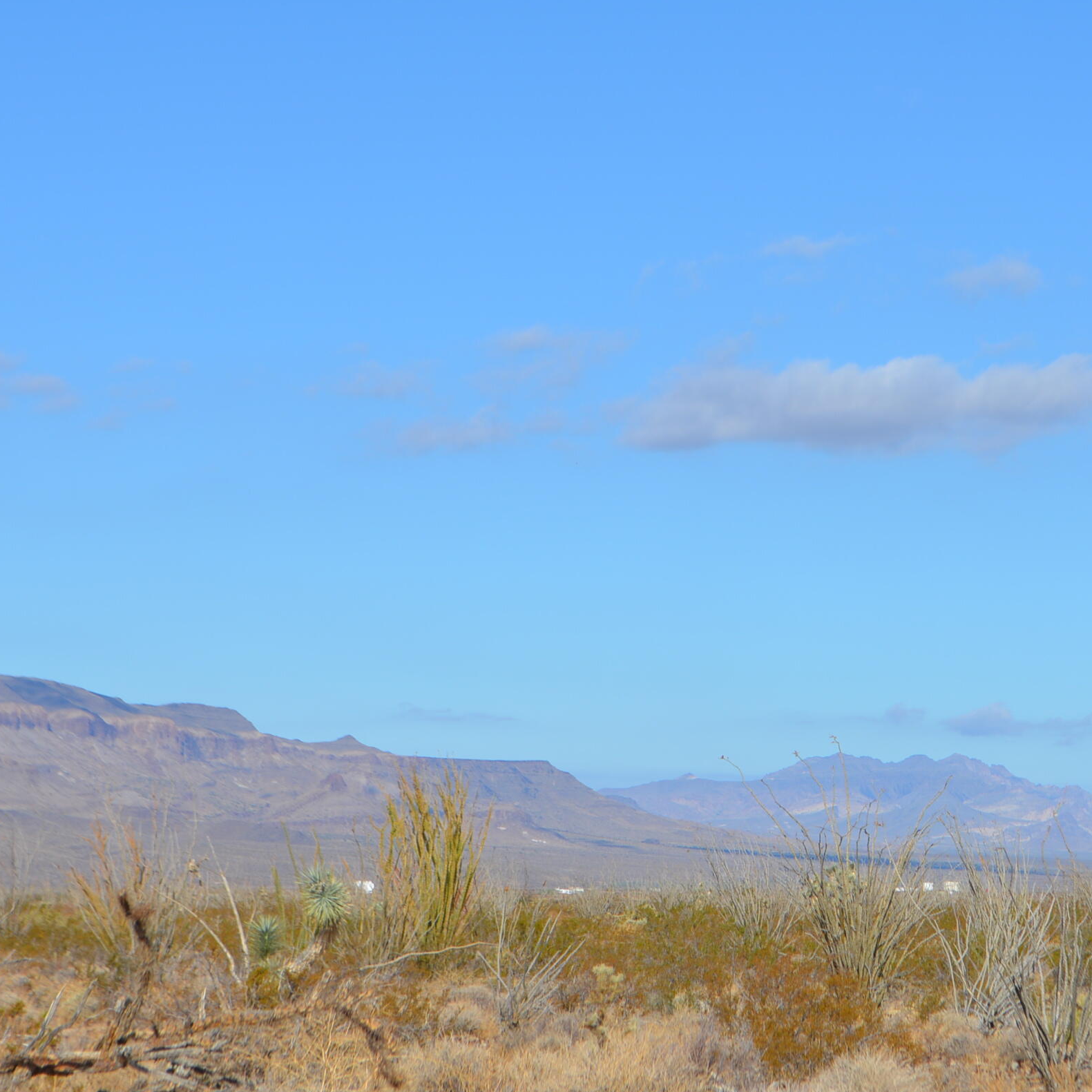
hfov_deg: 13.1
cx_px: 861
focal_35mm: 133
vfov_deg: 13.1
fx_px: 4740
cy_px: 666
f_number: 9
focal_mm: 55
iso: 100
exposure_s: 1/320
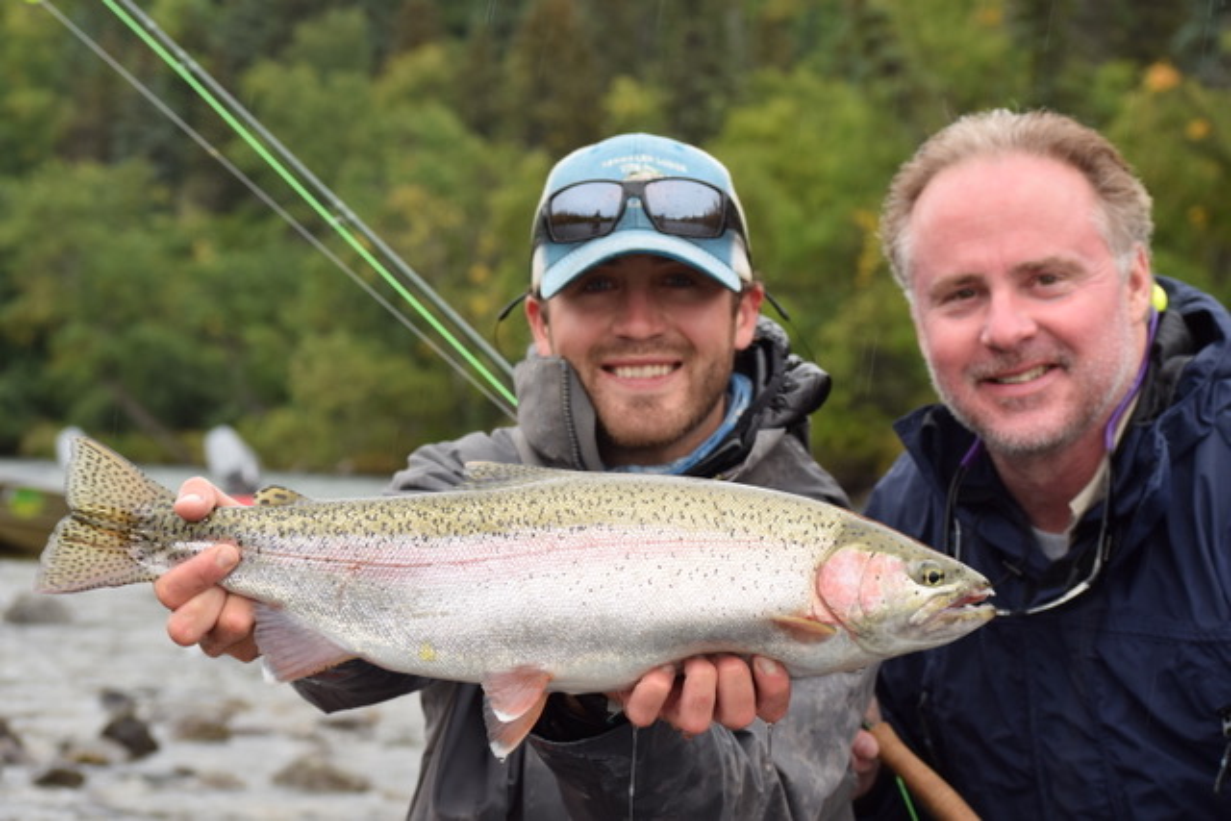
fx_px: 2821
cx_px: 616
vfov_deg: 16.6
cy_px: 410
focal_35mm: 82
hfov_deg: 24.6
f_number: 5.6
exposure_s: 1/100
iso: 200
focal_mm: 55
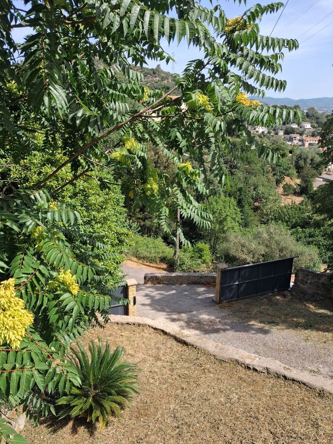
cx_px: 166
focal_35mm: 27
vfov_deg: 65.3
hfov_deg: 51.4
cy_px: 222
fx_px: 346
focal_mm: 4
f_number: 1.8
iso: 20
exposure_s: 1/375
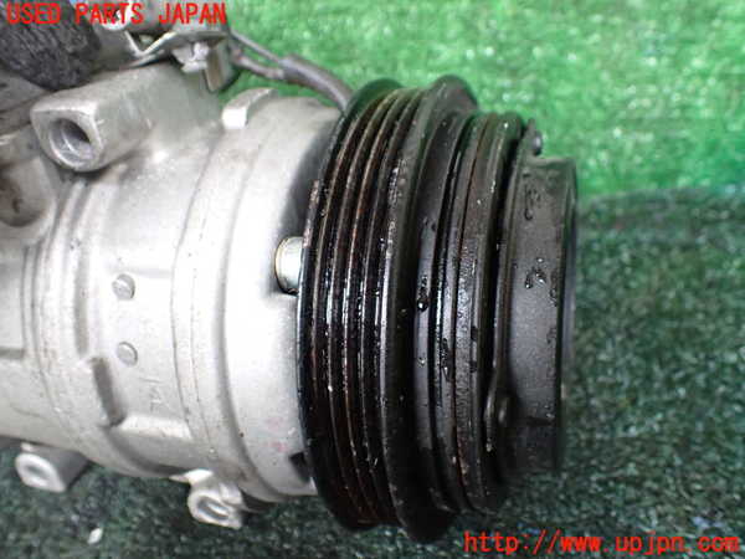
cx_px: 372
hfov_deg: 60.0
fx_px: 646
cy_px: 280
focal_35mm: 30
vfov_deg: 46.8
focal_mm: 5.4
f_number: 2.3
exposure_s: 1/100
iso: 800
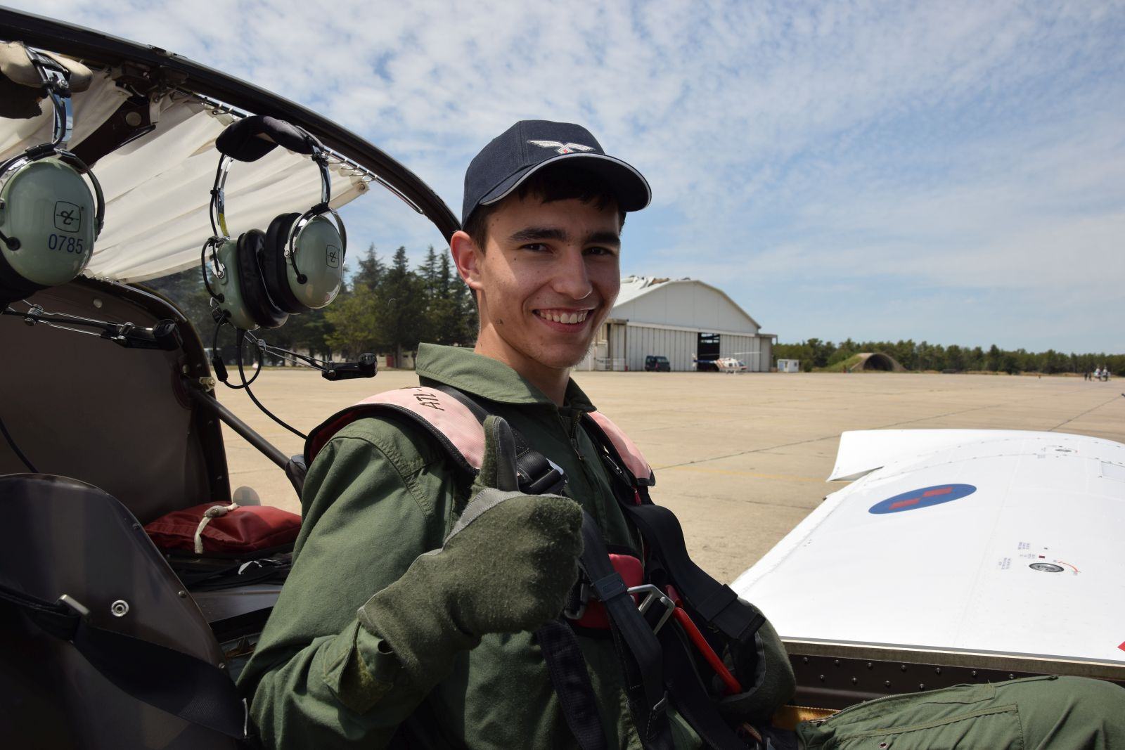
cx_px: 562
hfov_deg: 59.5
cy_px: 375
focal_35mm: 32
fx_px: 984
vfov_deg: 41.7
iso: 100
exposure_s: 1/400
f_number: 10
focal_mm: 21
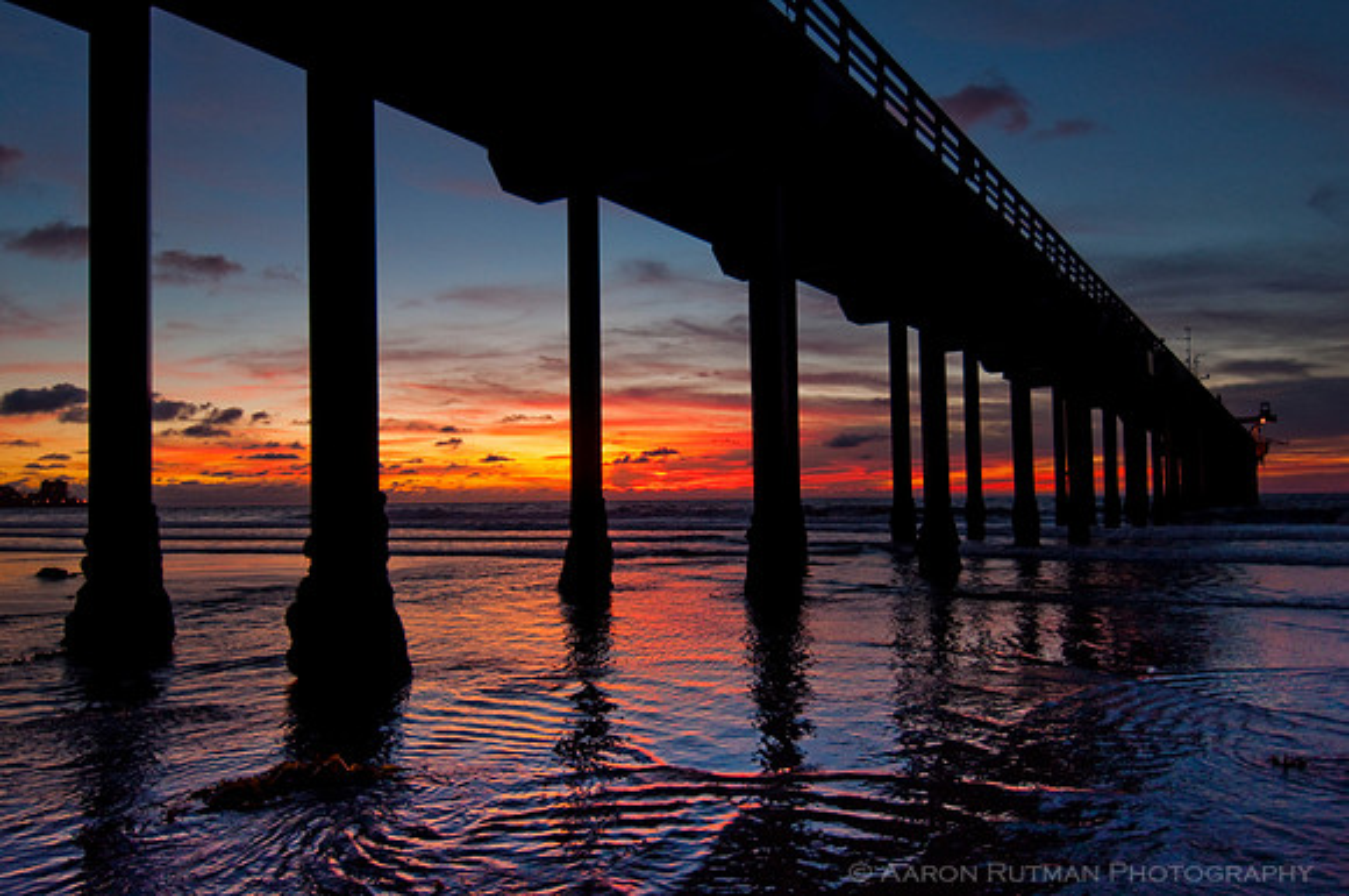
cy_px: 448
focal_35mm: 26
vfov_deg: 50.3
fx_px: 954
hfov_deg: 70.5
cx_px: 674
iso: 200
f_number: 4
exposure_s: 1/40
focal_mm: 17
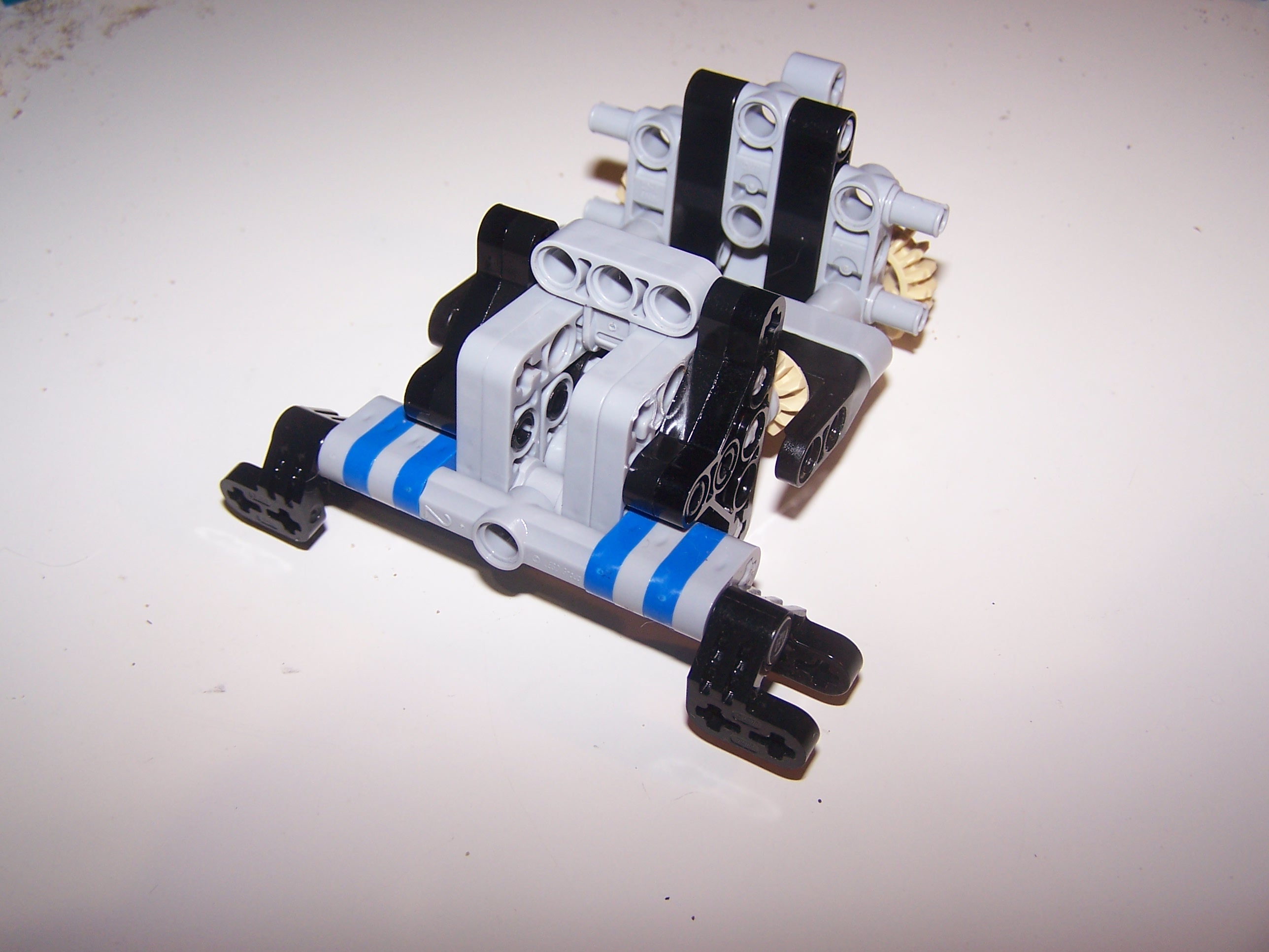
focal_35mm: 38
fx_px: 1393
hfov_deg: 49.0
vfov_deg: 37.7
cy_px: 476
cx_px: 634
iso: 80
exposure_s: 1/60
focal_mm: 6.3
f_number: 2.8
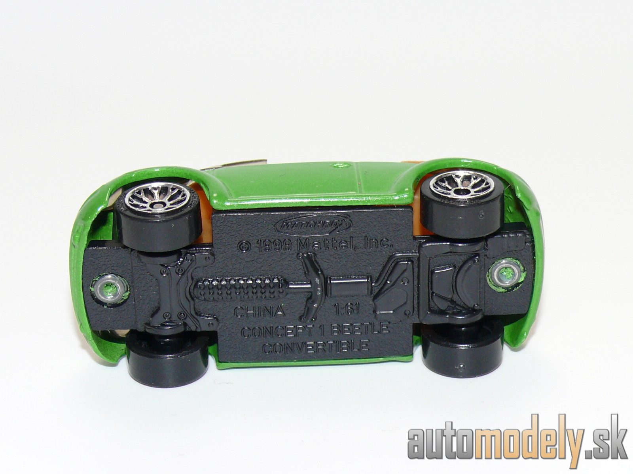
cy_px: 237
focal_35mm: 112
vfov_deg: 13.2
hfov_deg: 17.6
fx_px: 2048
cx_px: 316
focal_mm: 14.2
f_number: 4
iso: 100
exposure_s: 1/30
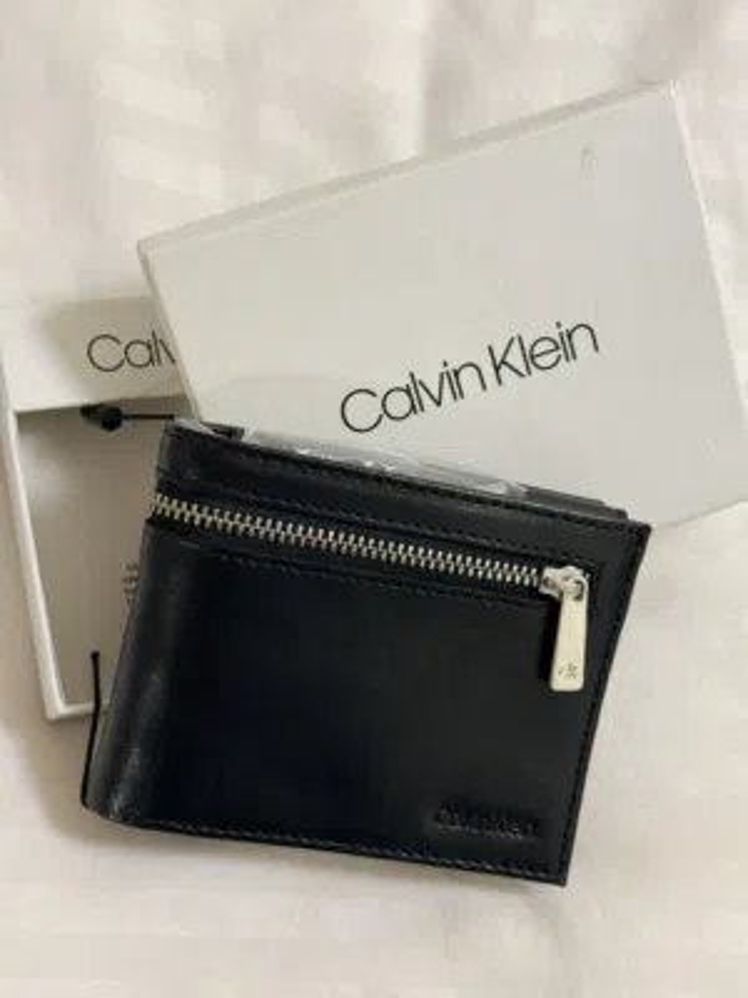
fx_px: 1383
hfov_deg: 30.3
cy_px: 499
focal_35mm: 48
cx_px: 374
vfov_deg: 39.7
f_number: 1.78
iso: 200
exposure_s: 1/50
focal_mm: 6.76
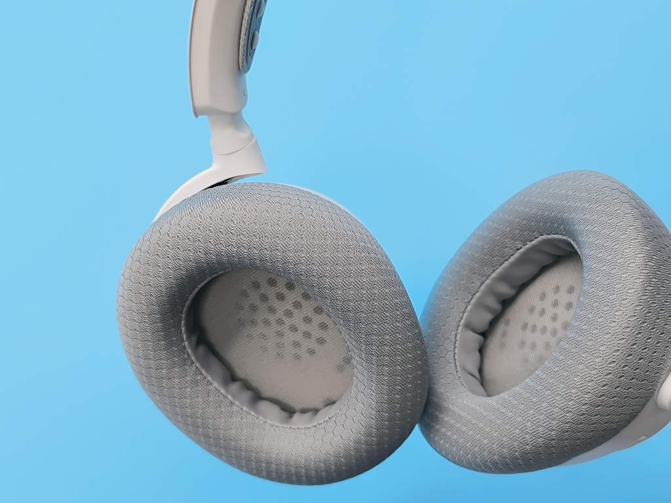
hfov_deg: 44.8
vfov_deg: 34.3
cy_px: 252
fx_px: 814
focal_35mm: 42
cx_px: 336
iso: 200
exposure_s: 1/100
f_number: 1.65
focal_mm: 6.14
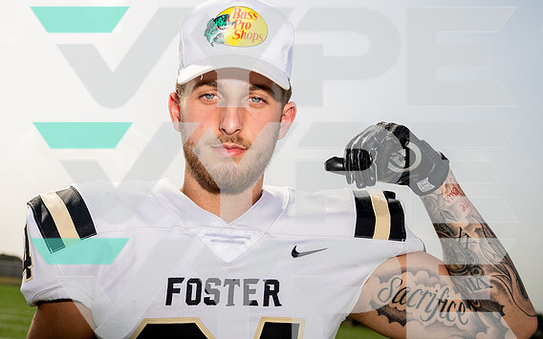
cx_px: 199
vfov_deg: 25.2
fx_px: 755
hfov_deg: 39.3
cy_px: 220
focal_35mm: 51
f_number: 4.5
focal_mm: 36
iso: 100
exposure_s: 1/1250
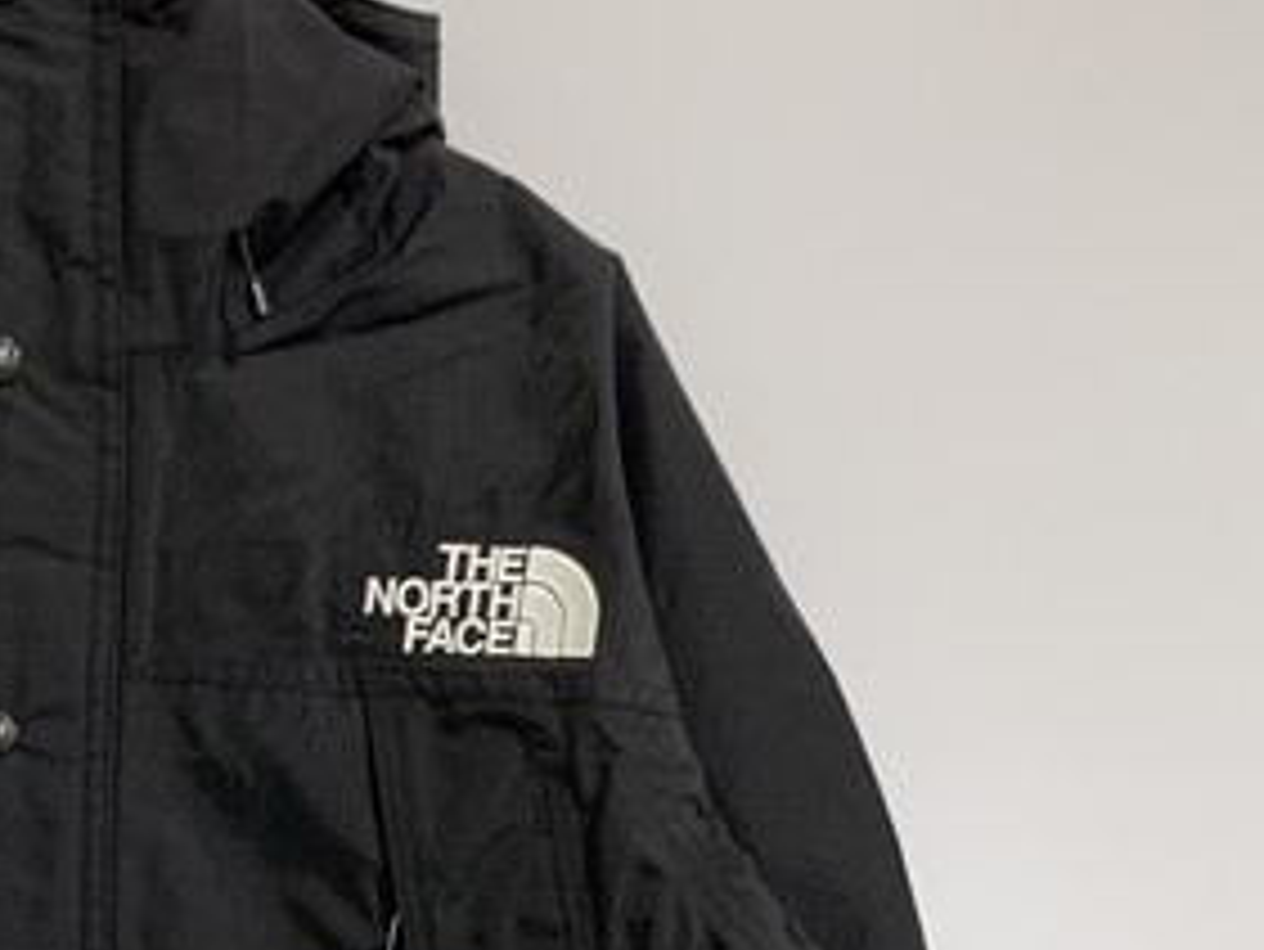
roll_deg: +1.2
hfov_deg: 25.2
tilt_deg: -21.6
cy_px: 1004
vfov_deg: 19.2
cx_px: 31
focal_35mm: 74
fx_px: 2703
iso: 200
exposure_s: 1/50
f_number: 1.8
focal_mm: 4.25
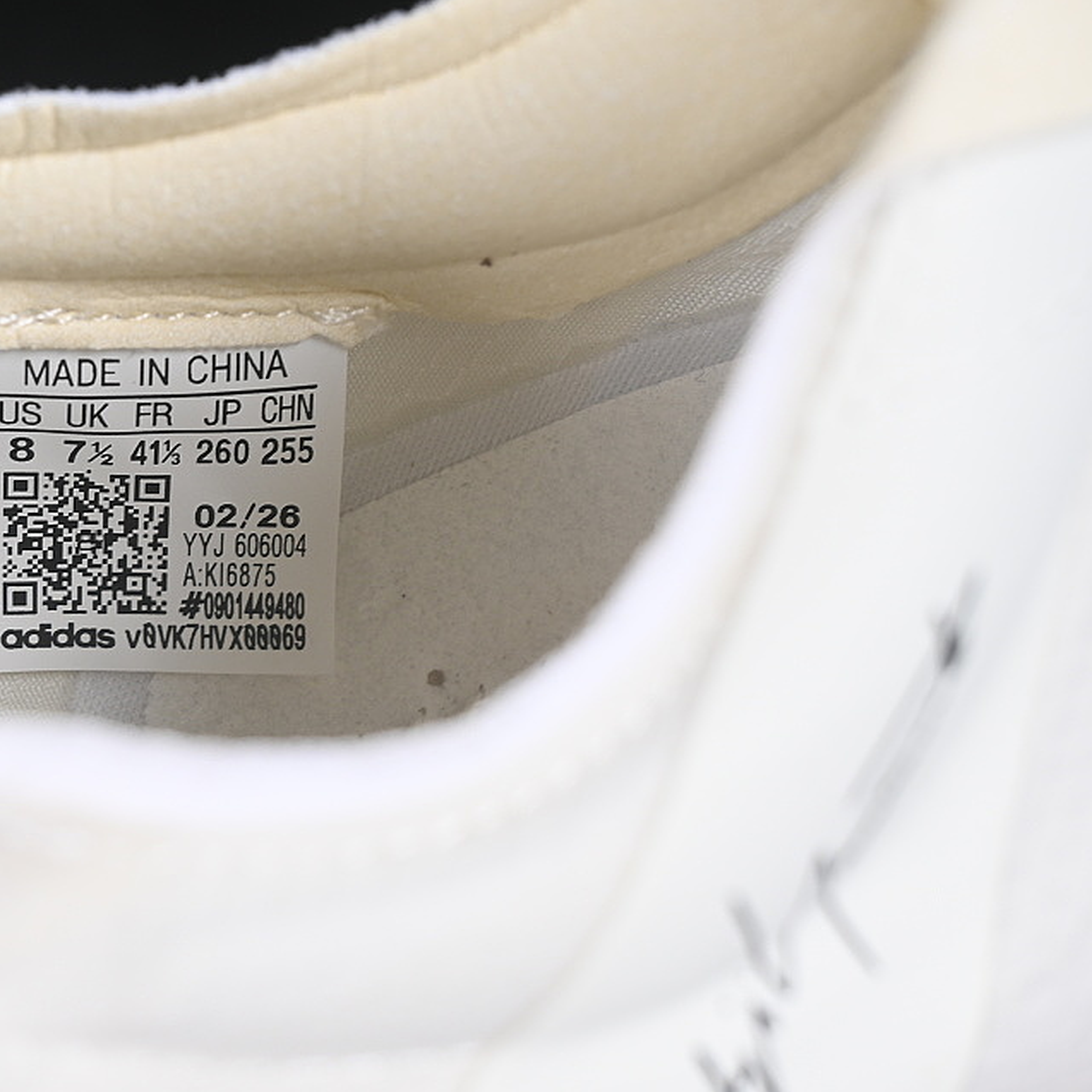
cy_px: 545
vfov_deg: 16.1
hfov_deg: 16.0
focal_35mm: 108
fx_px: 3855
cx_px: 183
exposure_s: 1/80
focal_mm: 50
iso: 160
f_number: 7.1
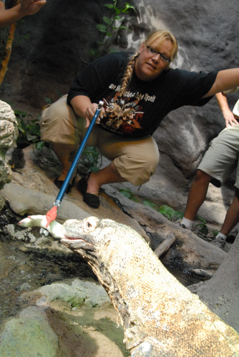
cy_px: 178
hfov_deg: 32.0
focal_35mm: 42
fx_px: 417
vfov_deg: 46.3
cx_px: 120
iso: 1600
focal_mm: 28
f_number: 6.3
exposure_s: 1/160
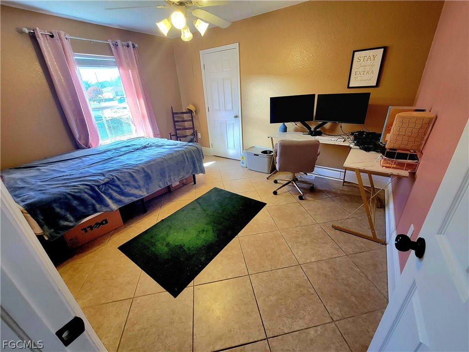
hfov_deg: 106.2
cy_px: 176
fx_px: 176
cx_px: 234
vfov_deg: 89.9
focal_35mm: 13
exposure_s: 1/60.2
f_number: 2.2
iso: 160
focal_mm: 2.2
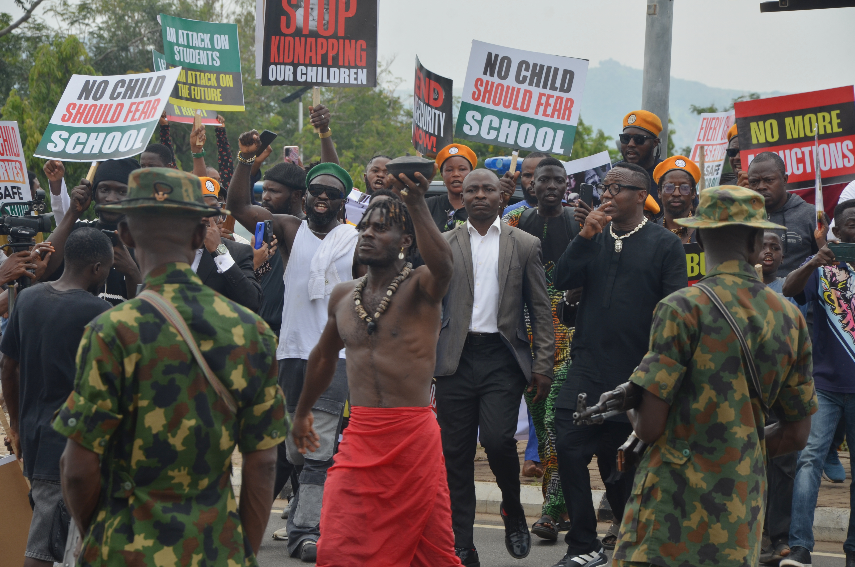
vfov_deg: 8.7
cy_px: 284
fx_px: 3733
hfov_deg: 13.1
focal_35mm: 158
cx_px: 428
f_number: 8
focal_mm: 105
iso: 160
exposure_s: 1/250
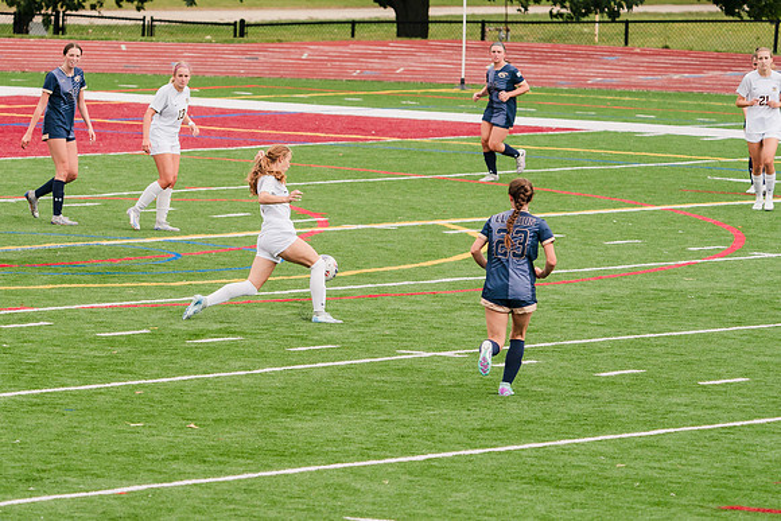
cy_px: 205
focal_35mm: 331
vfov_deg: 4.2
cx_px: 254
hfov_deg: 6.2
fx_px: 7181
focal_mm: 241
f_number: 5.6
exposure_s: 1/1600
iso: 640
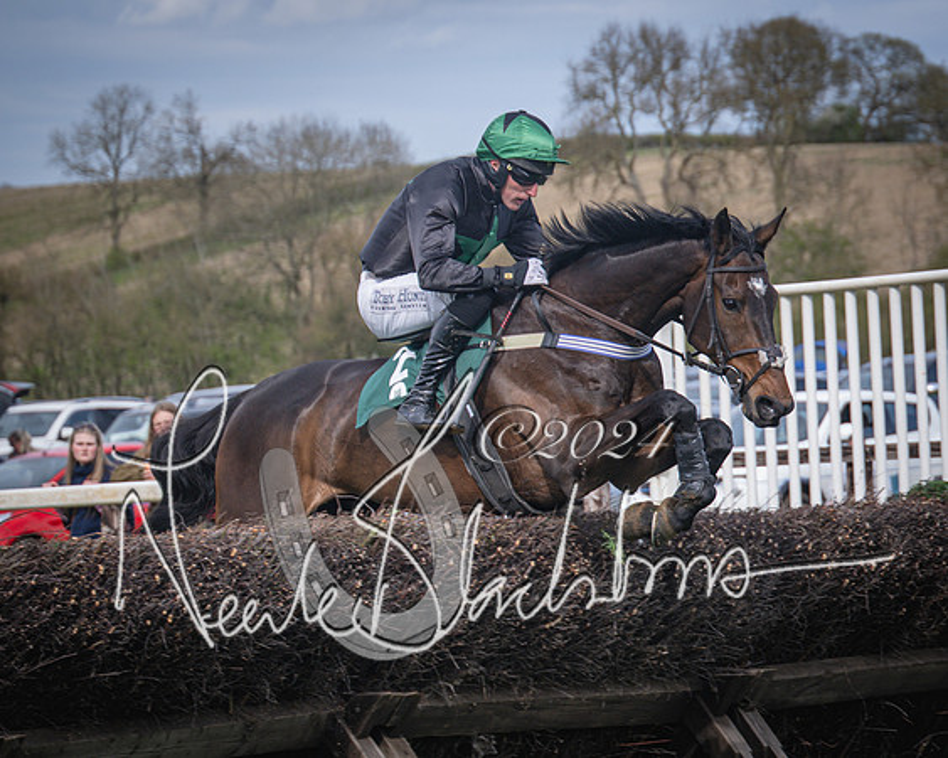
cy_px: 394
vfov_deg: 7.6
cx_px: 699
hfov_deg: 9.5
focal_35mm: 203
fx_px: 5706
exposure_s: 1/1000
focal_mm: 98
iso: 200
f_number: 4
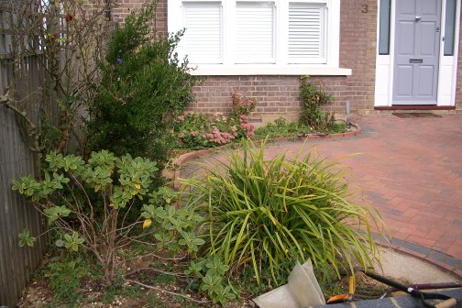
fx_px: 475
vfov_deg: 35.9
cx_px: 230
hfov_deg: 51.9
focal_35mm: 37
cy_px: 139
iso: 80
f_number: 3.1
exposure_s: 1/400
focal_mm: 6.3
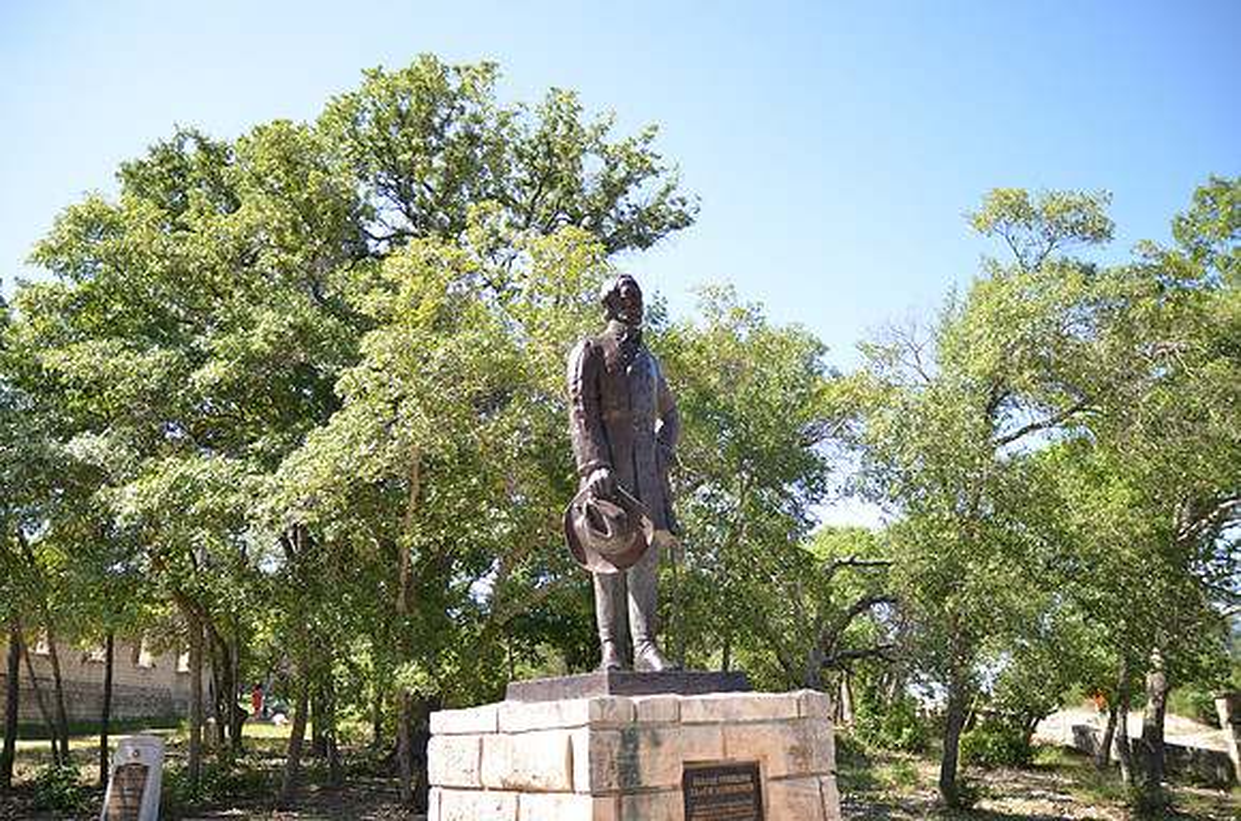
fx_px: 877
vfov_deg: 50.2
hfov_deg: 70.6
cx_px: 620
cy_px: 410
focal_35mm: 26
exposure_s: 1/200
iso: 200
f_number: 3.5
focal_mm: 17
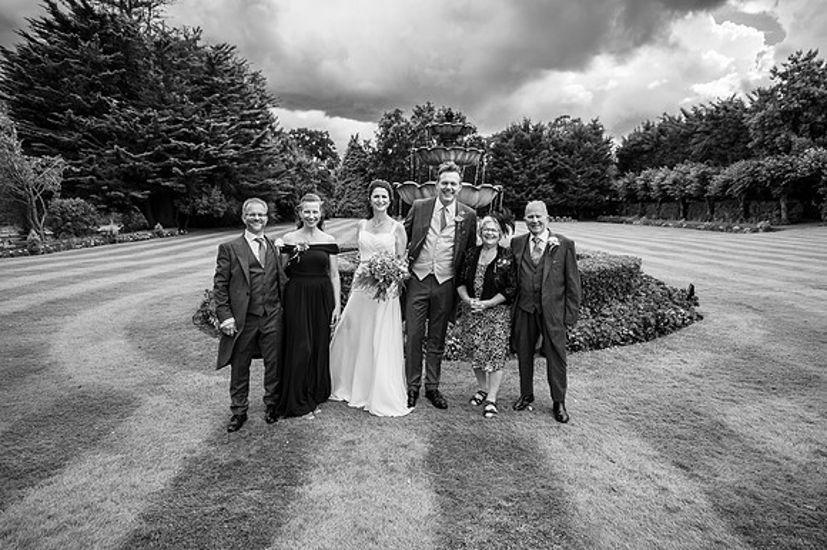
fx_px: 551
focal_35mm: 24
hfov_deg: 73.8
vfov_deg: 53.1
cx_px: 414
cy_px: 275
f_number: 4
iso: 125
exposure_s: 1/640
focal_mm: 24
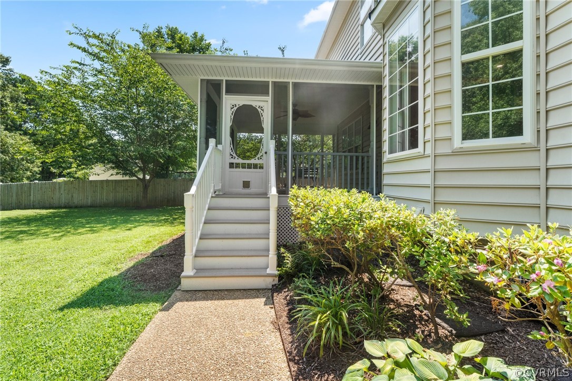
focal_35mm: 16
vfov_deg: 73.3
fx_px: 256
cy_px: 190
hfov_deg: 96.4
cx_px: 286
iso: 1000
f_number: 7.1
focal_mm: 16.1
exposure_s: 1/640
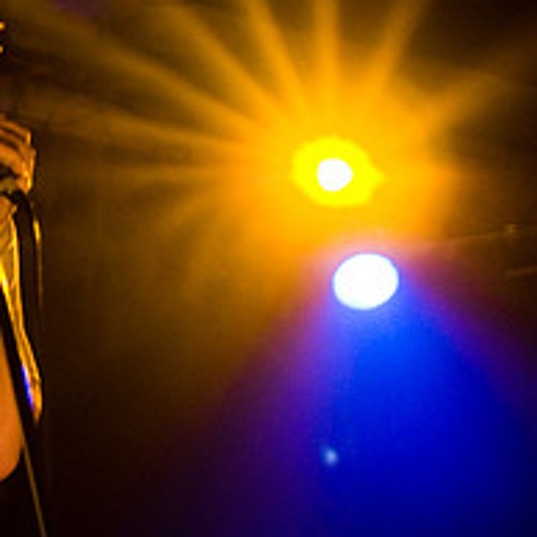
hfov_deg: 14.7
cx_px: -127
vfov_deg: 15.3
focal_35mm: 114
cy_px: 306
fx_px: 2001
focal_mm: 30
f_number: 1.6
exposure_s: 1/60
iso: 800
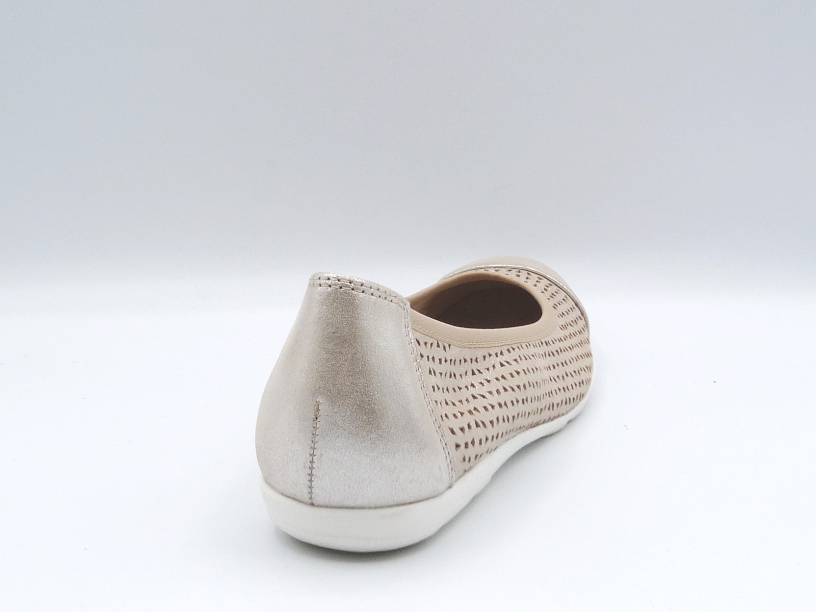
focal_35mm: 49
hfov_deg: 38.9
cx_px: 408
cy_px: 306
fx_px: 1155
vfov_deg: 29.7
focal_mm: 4.8
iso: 100
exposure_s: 1/200
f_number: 5.6
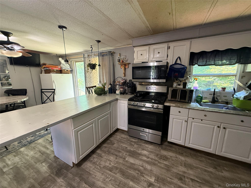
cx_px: 126
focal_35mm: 14
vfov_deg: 85.7
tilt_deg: -10.6
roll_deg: -0.8
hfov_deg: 102.1
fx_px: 102
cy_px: 94
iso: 500
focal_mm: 2.22
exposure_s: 1/60
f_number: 2.2
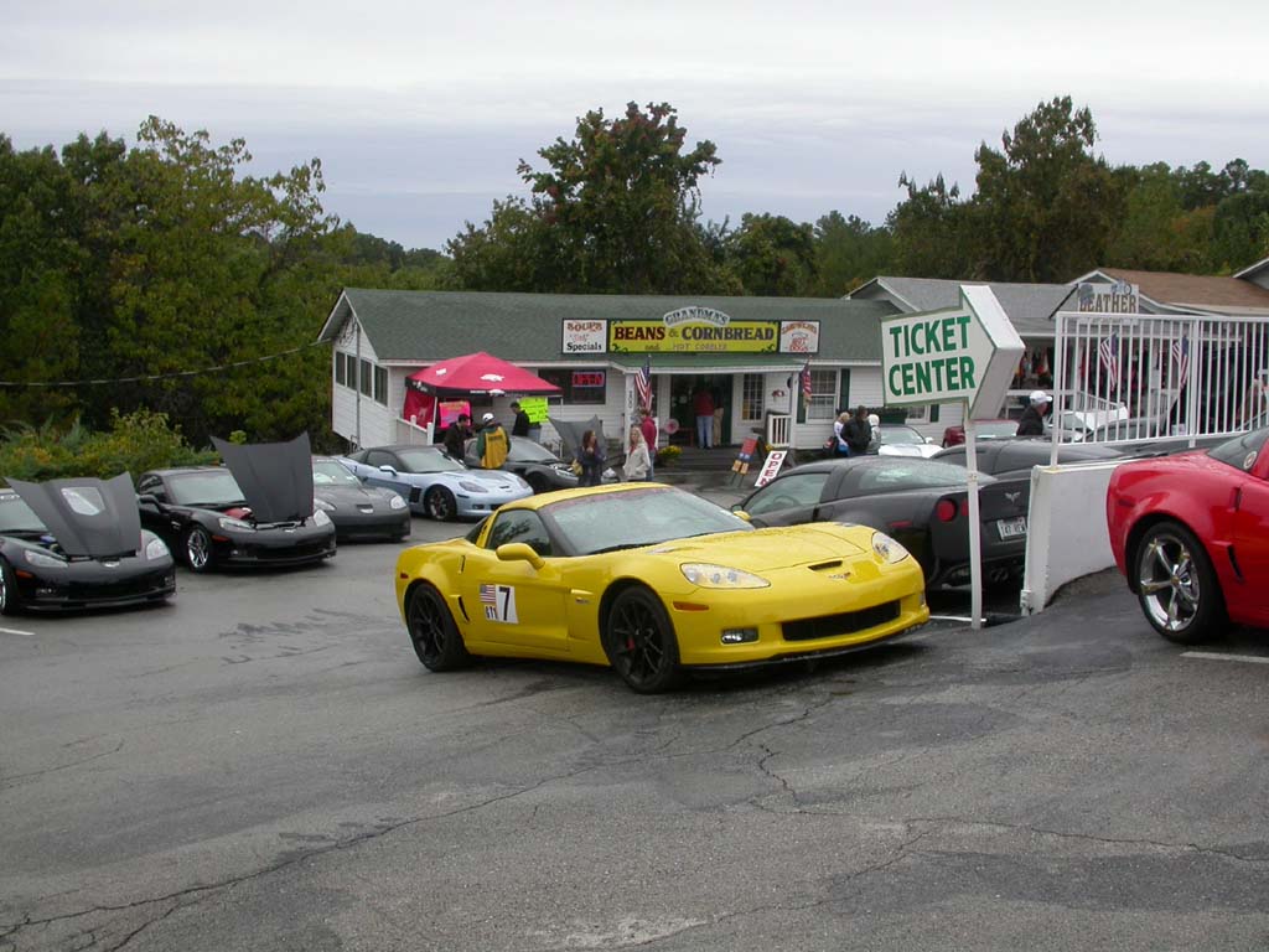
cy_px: 476
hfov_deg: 49.0
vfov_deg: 37.7
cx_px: 634
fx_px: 1393
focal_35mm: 38
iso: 100
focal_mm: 7.85
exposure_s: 1/228
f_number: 6
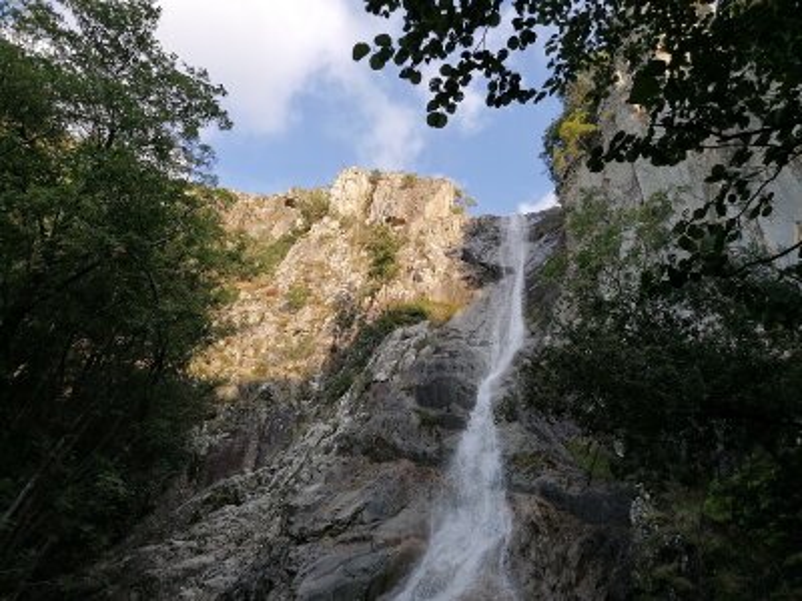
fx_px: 626
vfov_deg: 51.4
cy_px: 300
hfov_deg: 65.3
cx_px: 401
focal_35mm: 27
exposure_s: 1/491
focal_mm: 4.75
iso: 50
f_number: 1.8
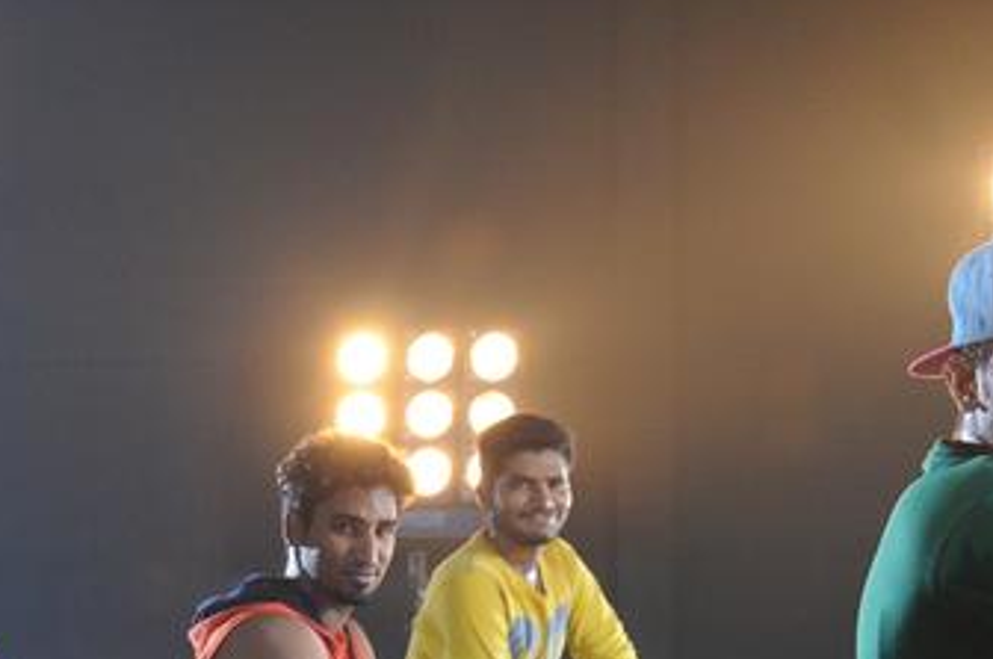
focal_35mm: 100
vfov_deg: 13.2
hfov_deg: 19.5
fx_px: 2764
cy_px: 807
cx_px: -109
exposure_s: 1/40
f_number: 5.6
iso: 500
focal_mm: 25
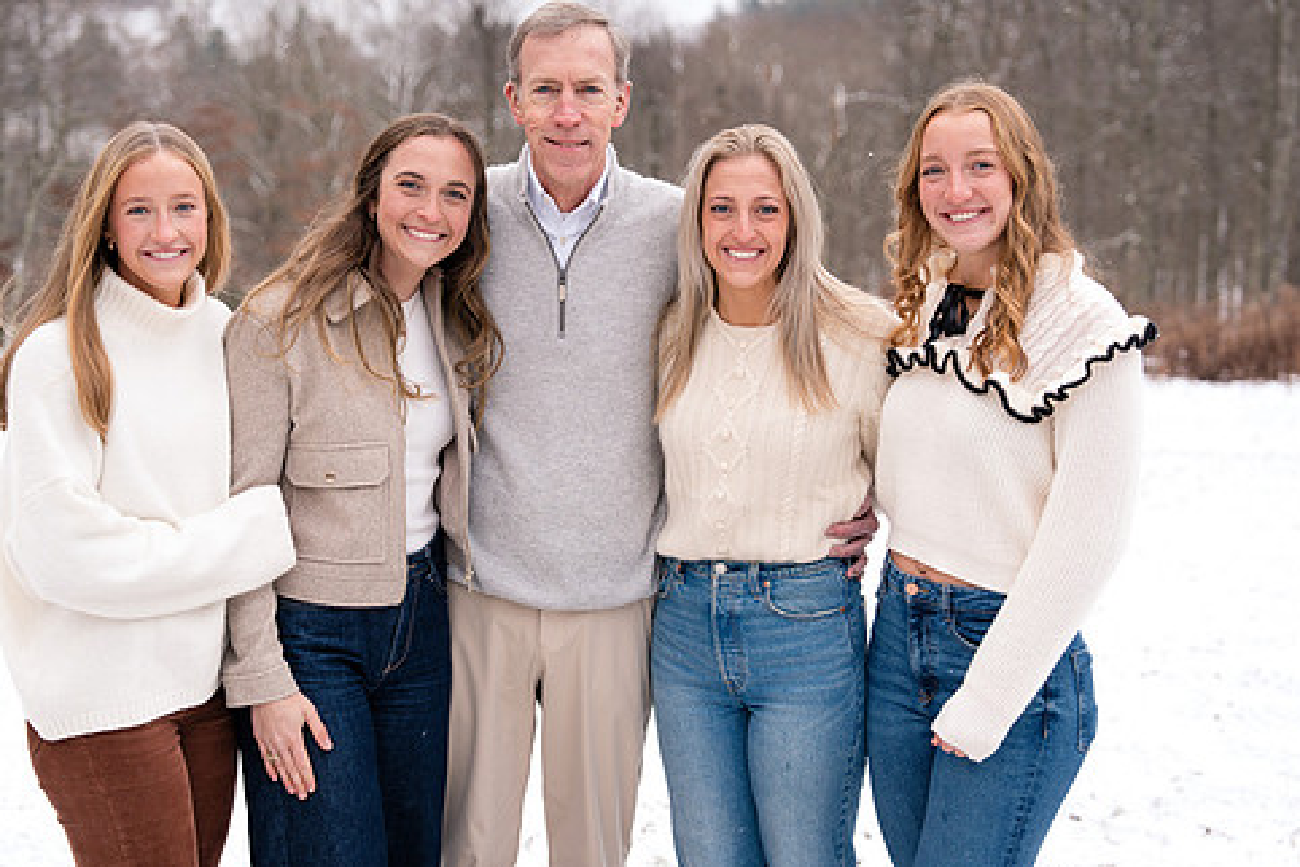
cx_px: 587
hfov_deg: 30.5
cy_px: 413
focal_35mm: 66
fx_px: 2383
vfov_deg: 20.6
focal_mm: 55
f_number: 3.2
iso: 400
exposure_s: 1/250
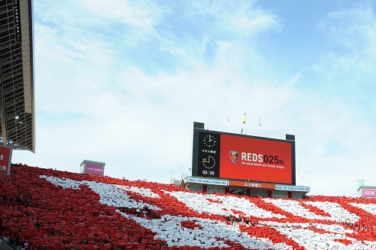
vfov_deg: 33.8
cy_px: 171
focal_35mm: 39
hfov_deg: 48.7
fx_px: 407
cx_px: 252
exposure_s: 1/1600
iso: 800
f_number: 6.3
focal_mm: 24
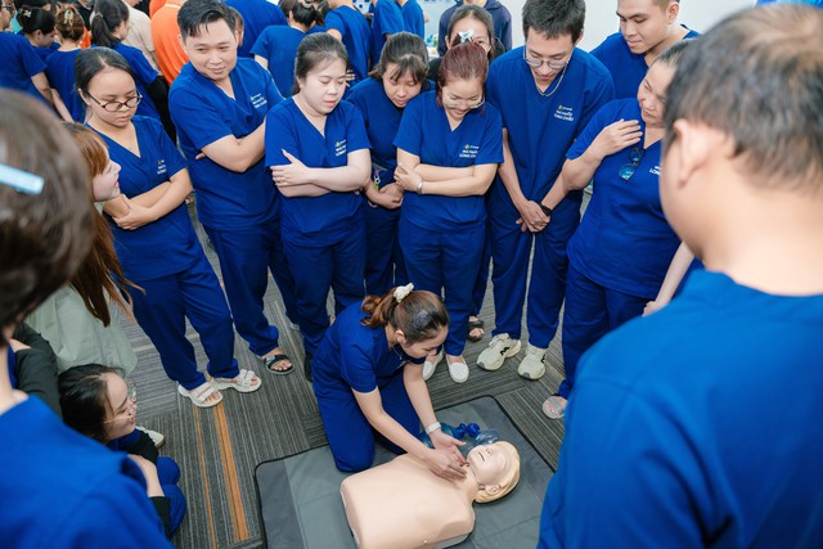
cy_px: 274
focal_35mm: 24
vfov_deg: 53.2
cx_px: 412
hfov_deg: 73.7
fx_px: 549
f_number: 2.8
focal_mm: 24
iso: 1000
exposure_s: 1/160
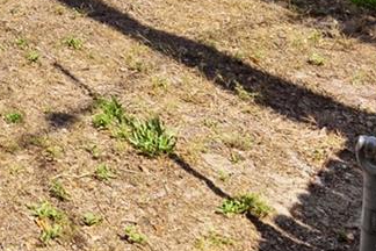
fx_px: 877
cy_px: -288
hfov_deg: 17.2
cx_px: -390
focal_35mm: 84
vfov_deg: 13.4
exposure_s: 1/100
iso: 100
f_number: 8
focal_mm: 17
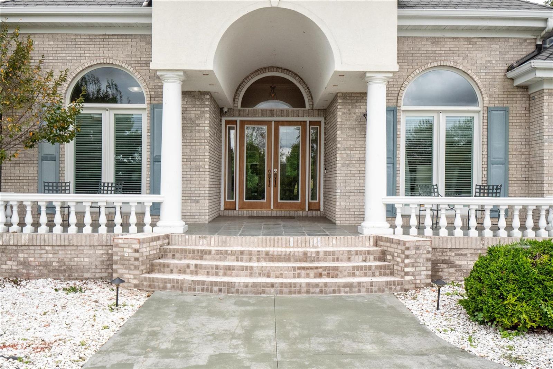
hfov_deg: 58.7
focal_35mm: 32
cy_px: 184
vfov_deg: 41.1
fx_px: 491
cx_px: 276
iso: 400
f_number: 8
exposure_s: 1/250
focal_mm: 16
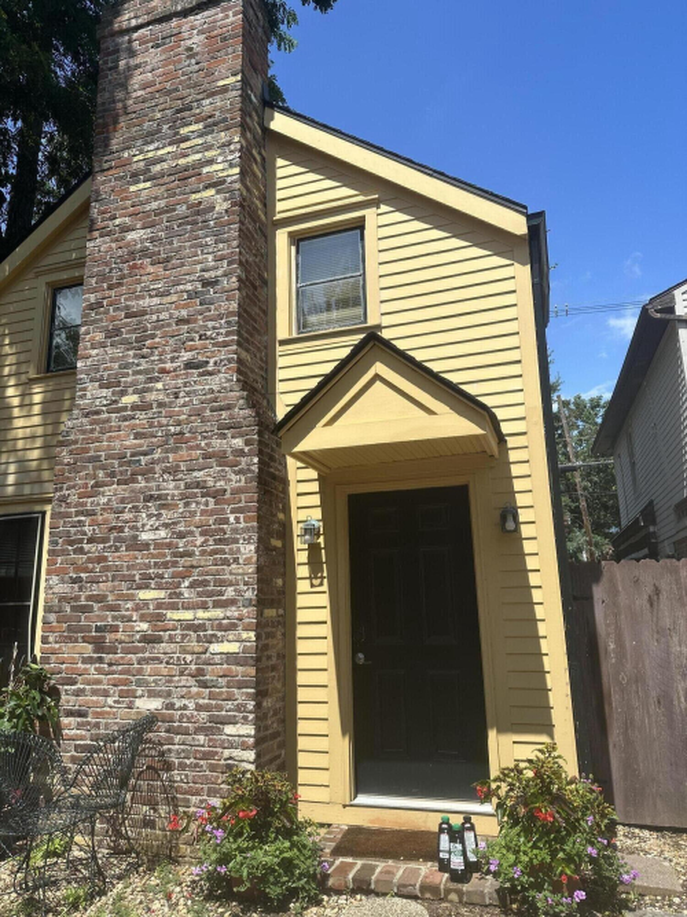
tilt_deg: +12.9
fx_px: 635
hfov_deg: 56.8
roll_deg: +2.2
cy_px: 458
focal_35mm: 24
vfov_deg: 71.6
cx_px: 344
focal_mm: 6.86
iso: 80
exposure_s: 1/4348
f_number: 1.78
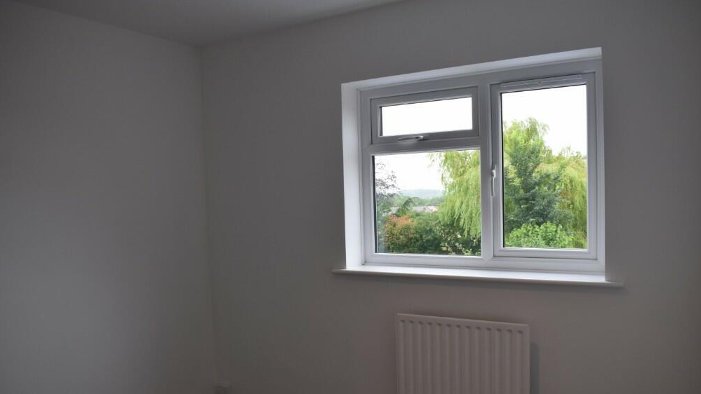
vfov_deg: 40.1
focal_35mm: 29
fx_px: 539
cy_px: 230
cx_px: 358
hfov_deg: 66.1
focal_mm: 18
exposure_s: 1/160
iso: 400
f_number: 6.3
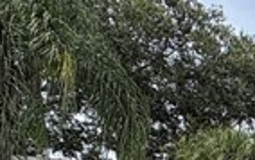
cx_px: 510
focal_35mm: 107
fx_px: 744
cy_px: 347
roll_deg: -1.5
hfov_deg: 15.5
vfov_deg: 10.9
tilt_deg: +0.2
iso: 50
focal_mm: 2.22
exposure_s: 1/1506
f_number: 2.2
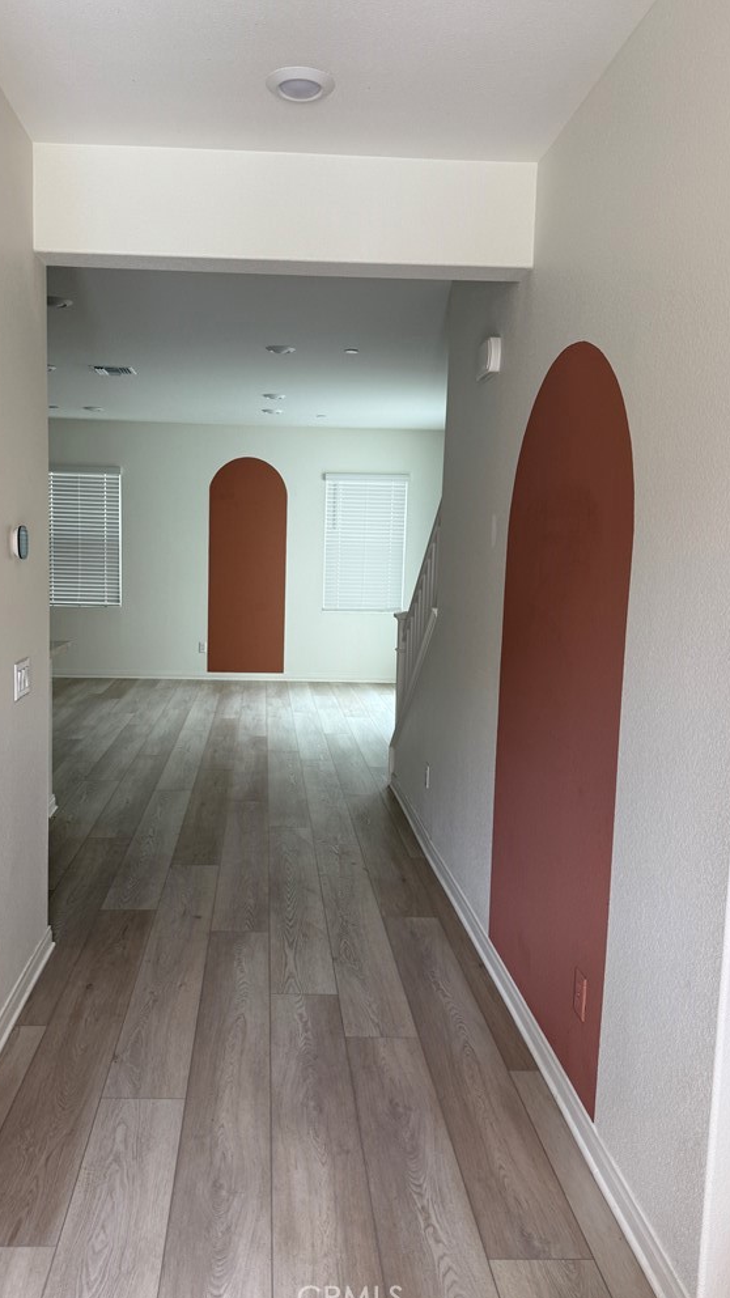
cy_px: 646
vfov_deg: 69.9
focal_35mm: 27
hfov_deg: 42.7
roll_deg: -2.0
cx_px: 297
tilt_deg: -5.8
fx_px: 929
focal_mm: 6.76
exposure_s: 1/121
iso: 80
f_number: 1.78
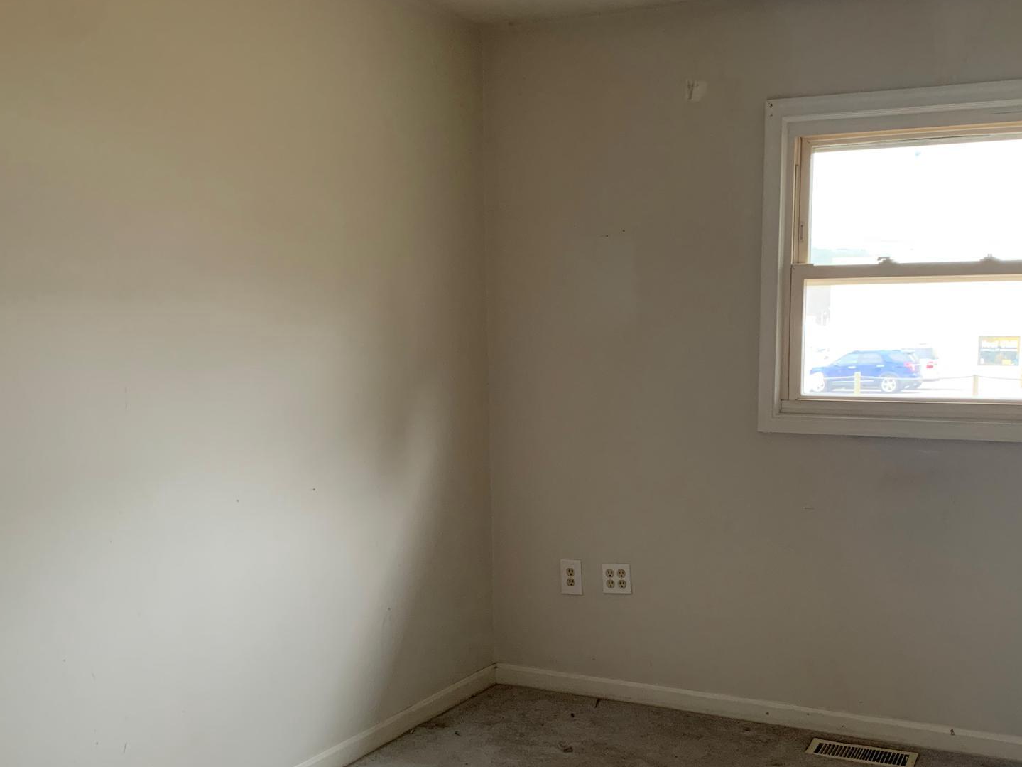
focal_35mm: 37
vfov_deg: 38.3
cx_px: 642
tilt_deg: -8.1
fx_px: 1092
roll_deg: -0.9
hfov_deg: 49.6
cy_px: 507
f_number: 1.8
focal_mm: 4.25
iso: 400
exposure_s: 1/36
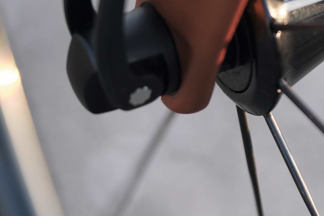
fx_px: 5400
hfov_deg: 3.4
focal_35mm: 600
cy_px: 47
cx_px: 405
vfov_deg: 2.3
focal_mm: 140
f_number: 2.8
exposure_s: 1/500
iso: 500
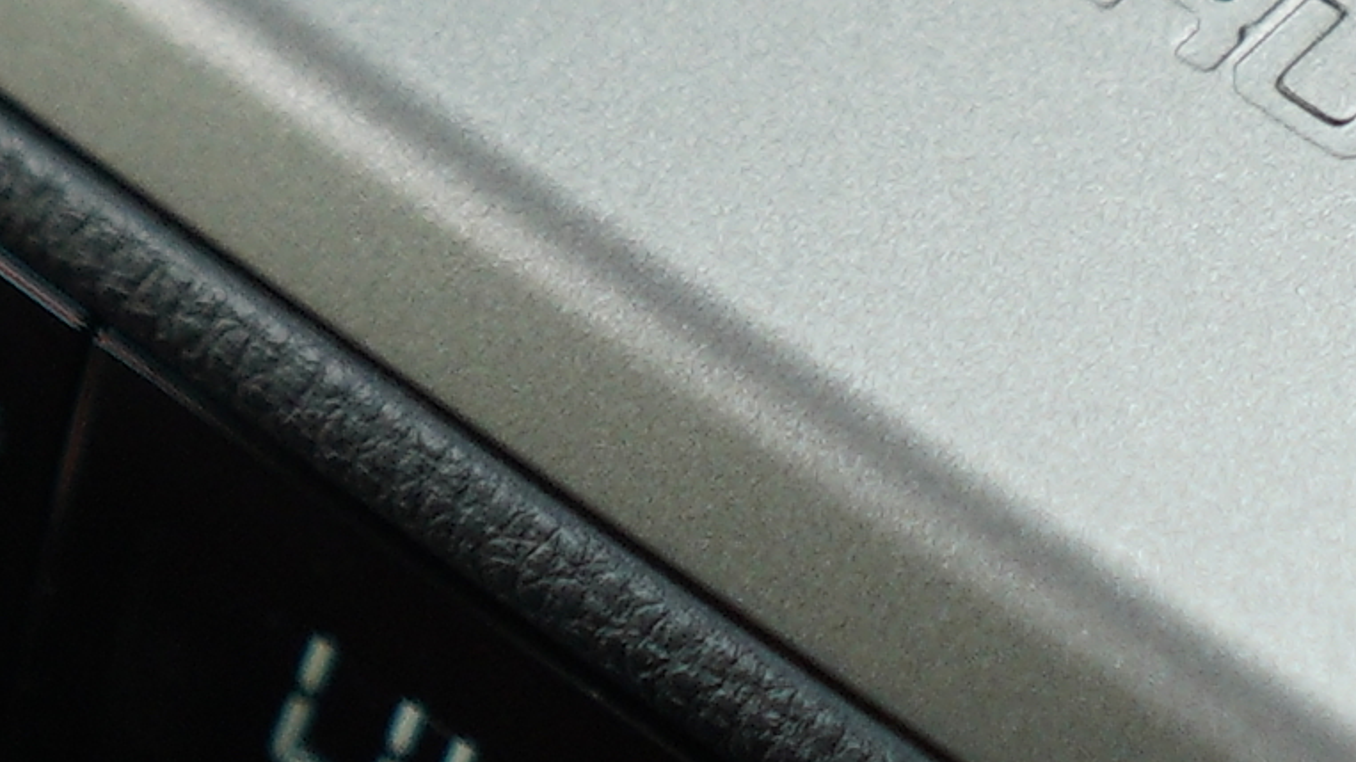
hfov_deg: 7.7
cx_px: 1059
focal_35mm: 281
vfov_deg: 4.3
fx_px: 10102
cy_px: -103
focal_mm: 35
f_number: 2.5
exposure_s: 1/100
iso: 800
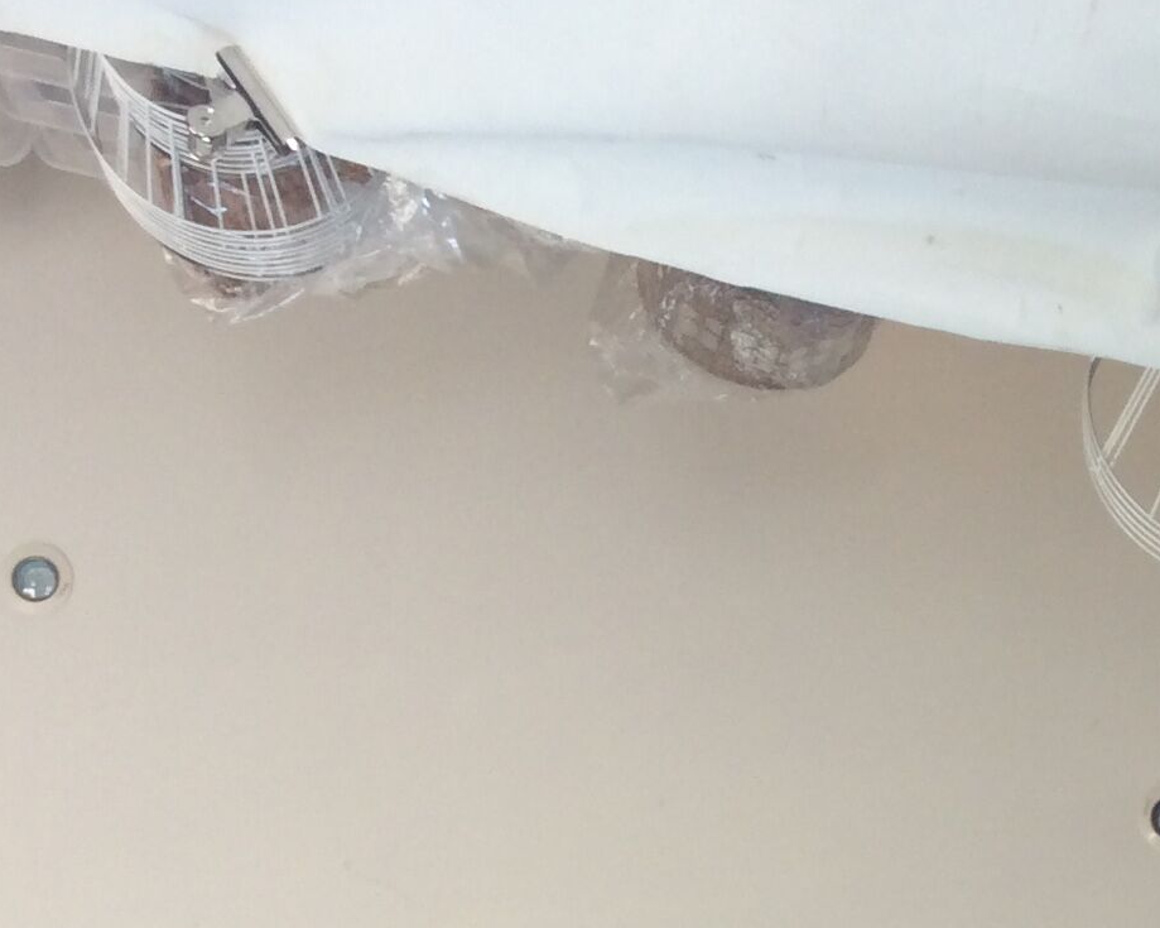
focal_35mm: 88
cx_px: 861
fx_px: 3021
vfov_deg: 16.8
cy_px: 1069
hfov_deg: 21.6
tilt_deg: -85.8
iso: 40
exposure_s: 1/25
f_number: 2.4
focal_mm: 3.3
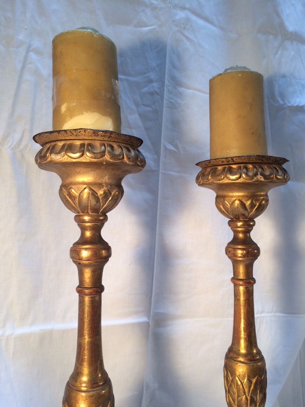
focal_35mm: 29
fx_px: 341
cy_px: 204
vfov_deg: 61.7
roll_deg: -0.2
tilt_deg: -0.7
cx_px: 152
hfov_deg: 48.2
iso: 32
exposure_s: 1/50
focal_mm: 4.15
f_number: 2.2
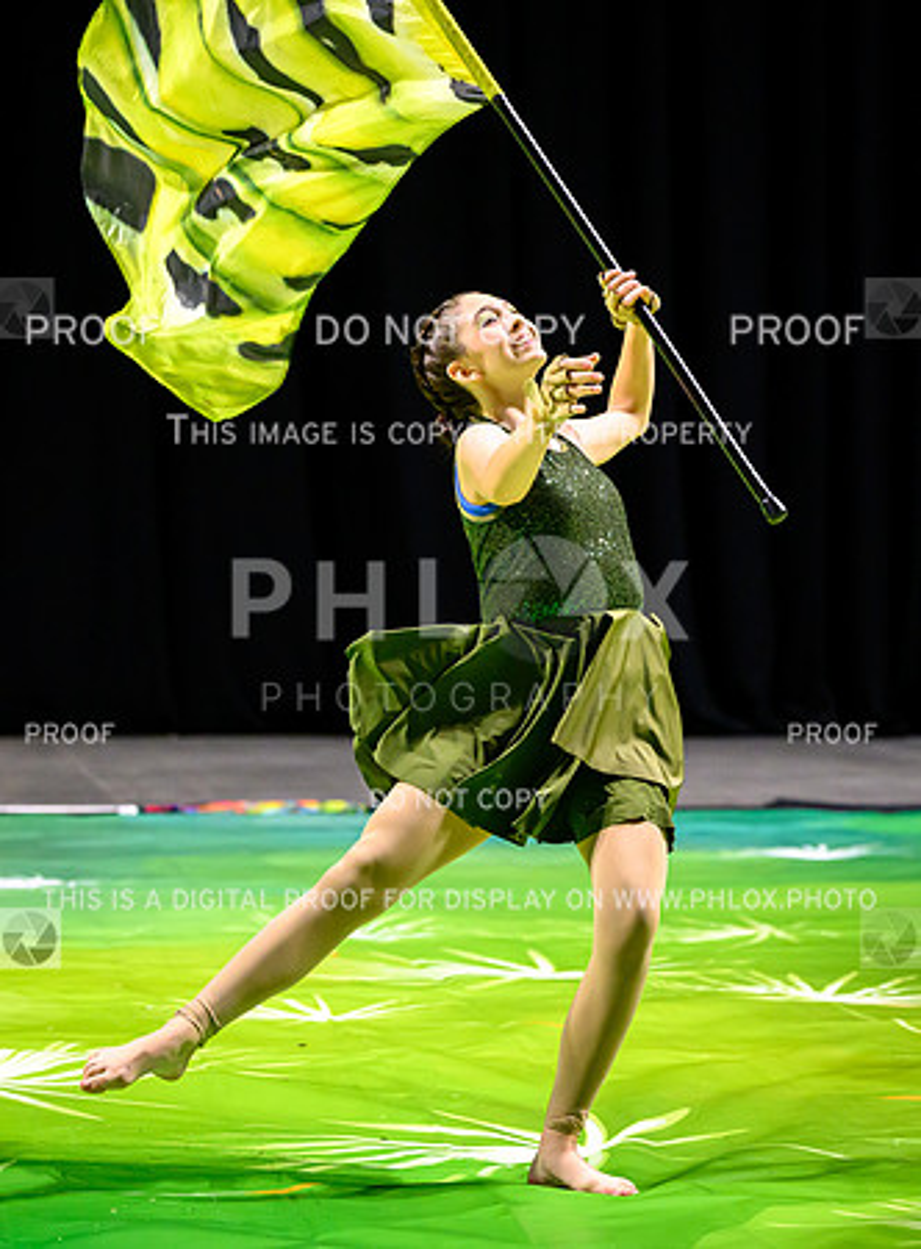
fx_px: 4532
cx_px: 496
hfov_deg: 11.6
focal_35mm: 126
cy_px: 659
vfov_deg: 15.7
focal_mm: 80
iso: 4000
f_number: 2.8
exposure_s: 1/1250
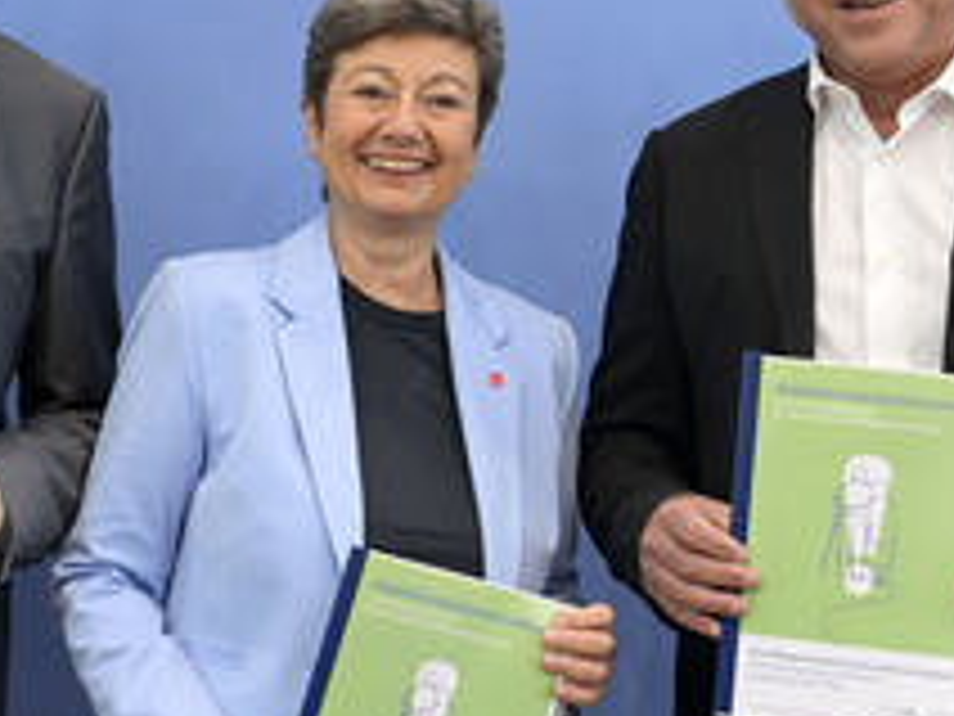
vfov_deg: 16.1
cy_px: 302
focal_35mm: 92
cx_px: 335
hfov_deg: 21.2
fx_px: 2535
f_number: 5.6
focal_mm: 45
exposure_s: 1/320
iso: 3200
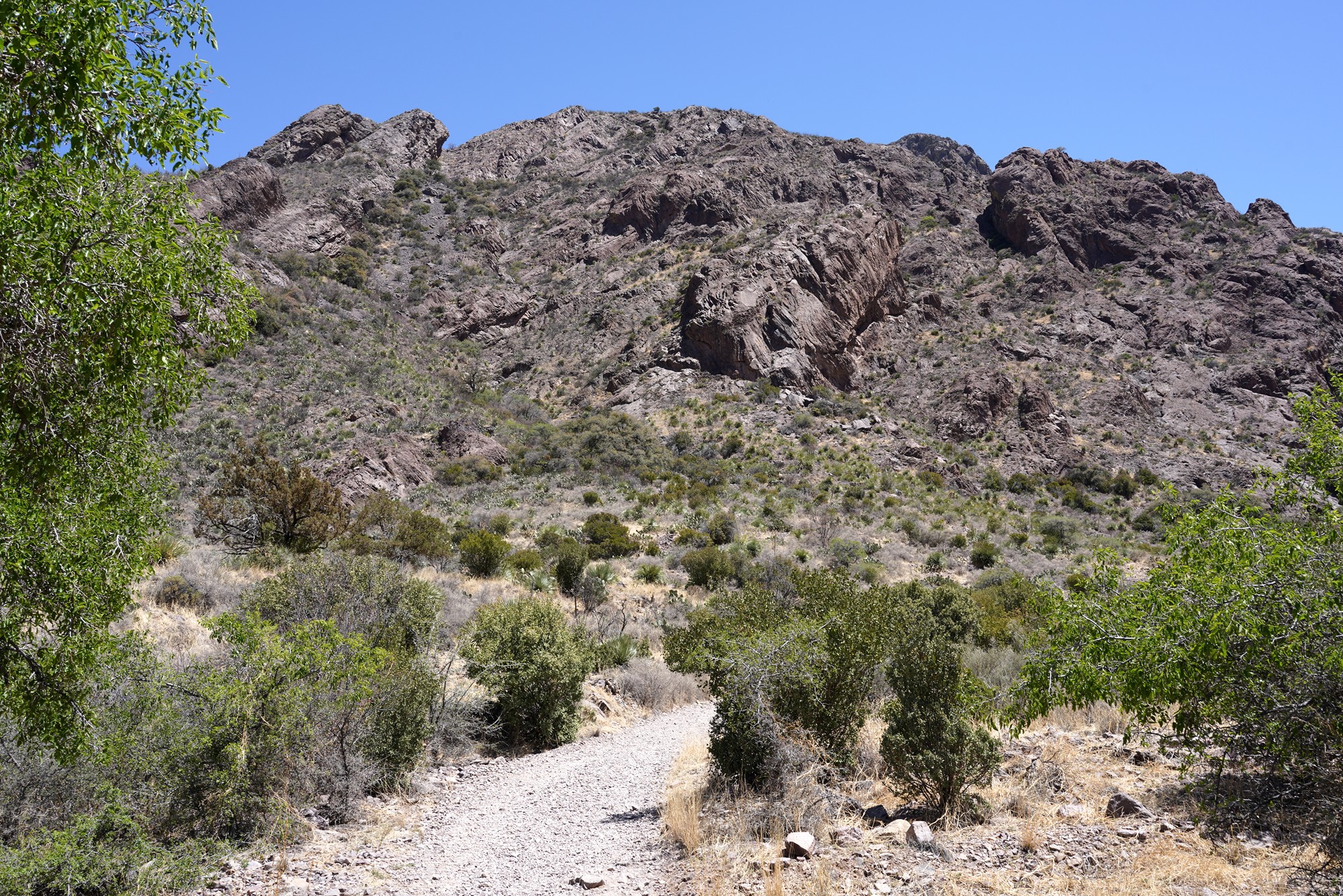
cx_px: 672
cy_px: 448
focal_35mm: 32
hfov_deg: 58.7
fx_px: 1194
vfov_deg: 41.1
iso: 100
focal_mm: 32
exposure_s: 1/100
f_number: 13
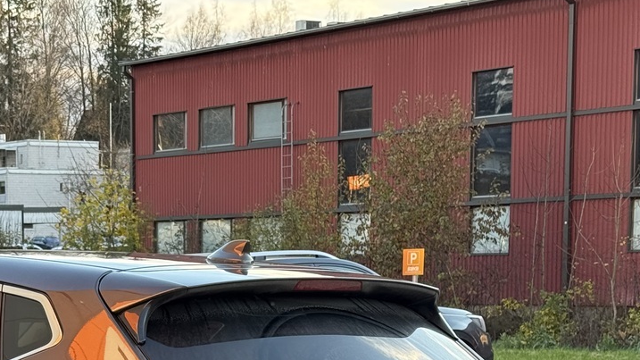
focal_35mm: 105
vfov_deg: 11.3
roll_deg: +1.1
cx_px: 70
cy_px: 450
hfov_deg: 20.0
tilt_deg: -6.2
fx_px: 1782
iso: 125
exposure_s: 1/242
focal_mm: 6.76
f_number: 1.78
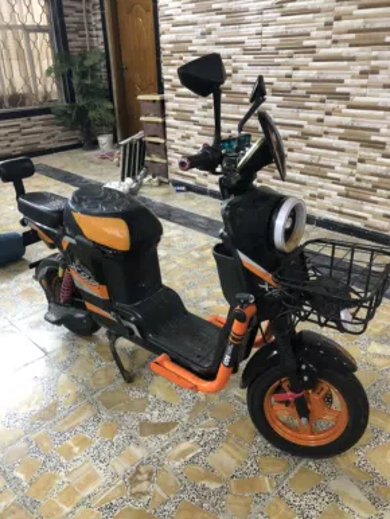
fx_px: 435
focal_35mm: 29
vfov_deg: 61.6
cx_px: 191
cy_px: 260
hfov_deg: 48.3
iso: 100
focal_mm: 4
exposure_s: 1/17
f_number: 1.8
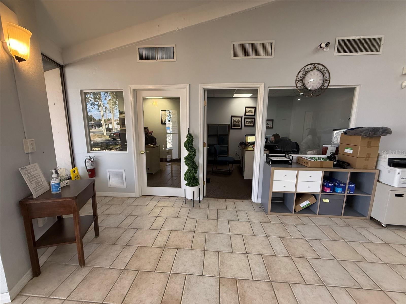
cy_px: 152
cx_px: 203
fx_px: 164
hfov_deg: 102.1
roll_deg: +0.7
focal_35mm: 14
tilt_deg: -8.3
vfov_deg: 85.7
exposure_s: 1/120
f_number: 2.2
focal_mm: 2.22
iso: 250
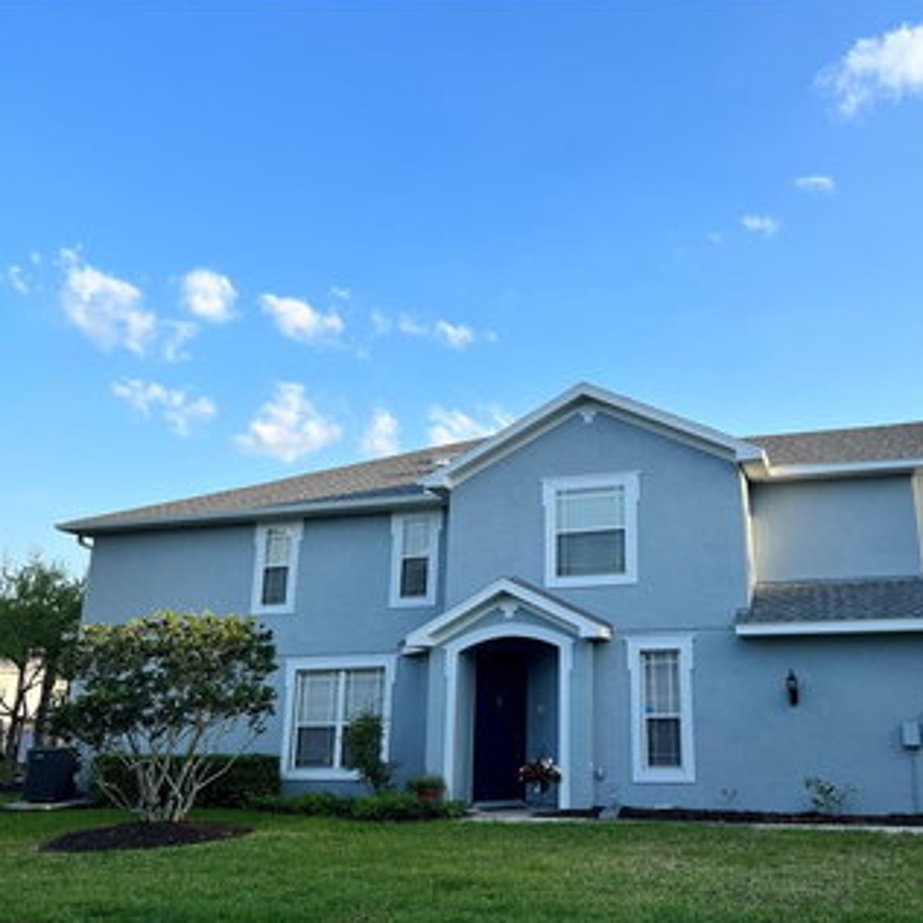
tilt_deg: +15.3
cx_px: 600
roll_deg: +0.9
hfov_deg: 51.7
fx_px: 935
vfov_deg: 52.5
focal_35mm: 31
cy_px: 459
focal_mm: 5.7
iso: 50
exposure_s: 1/1838
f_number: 1.5
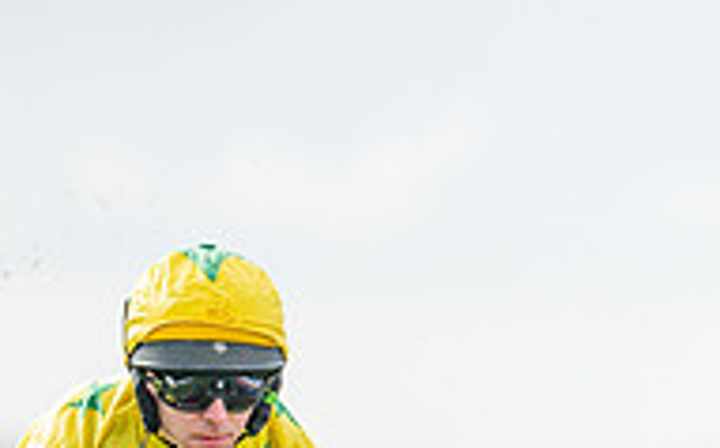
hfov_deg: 1.3
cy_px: 709
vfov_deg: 0.8
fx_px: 32348
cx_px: 848
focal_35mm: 1650
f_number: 4.5
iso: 500
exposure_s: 1/1600
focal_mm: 400
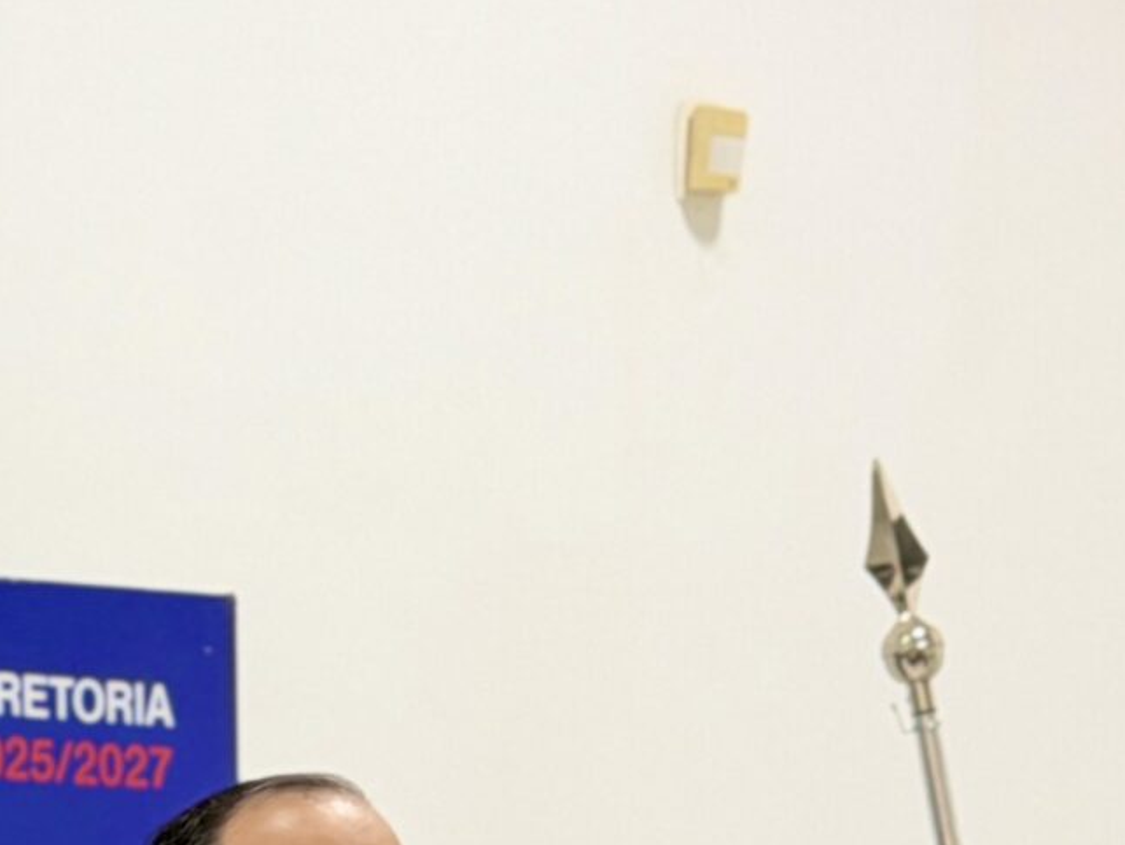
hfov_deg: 10.1
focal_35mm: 191
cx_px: -450
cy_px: 1562
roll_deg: +0.7
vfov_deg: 7.5
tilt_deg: -3.1
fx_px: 6211
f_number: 1.78
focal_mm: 6.76
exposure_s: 1/40
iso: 200
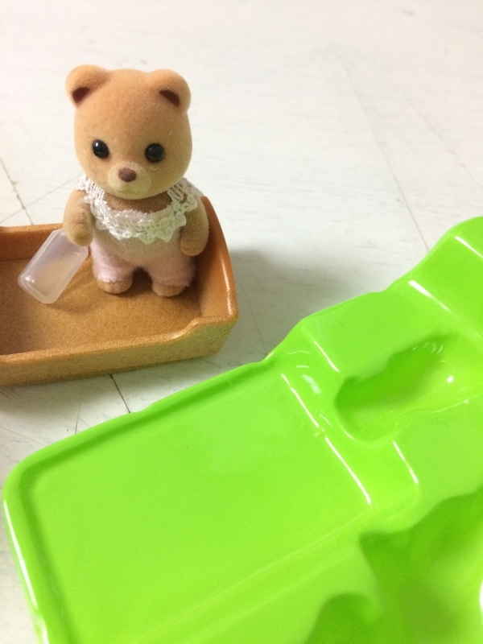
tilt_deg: -51.7
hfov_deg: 48.2
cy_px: 322
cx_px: 242
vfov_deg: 61.7
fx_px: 540
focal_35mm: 29
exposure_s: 1/33
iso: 400
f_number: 2.2
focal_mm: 4.15
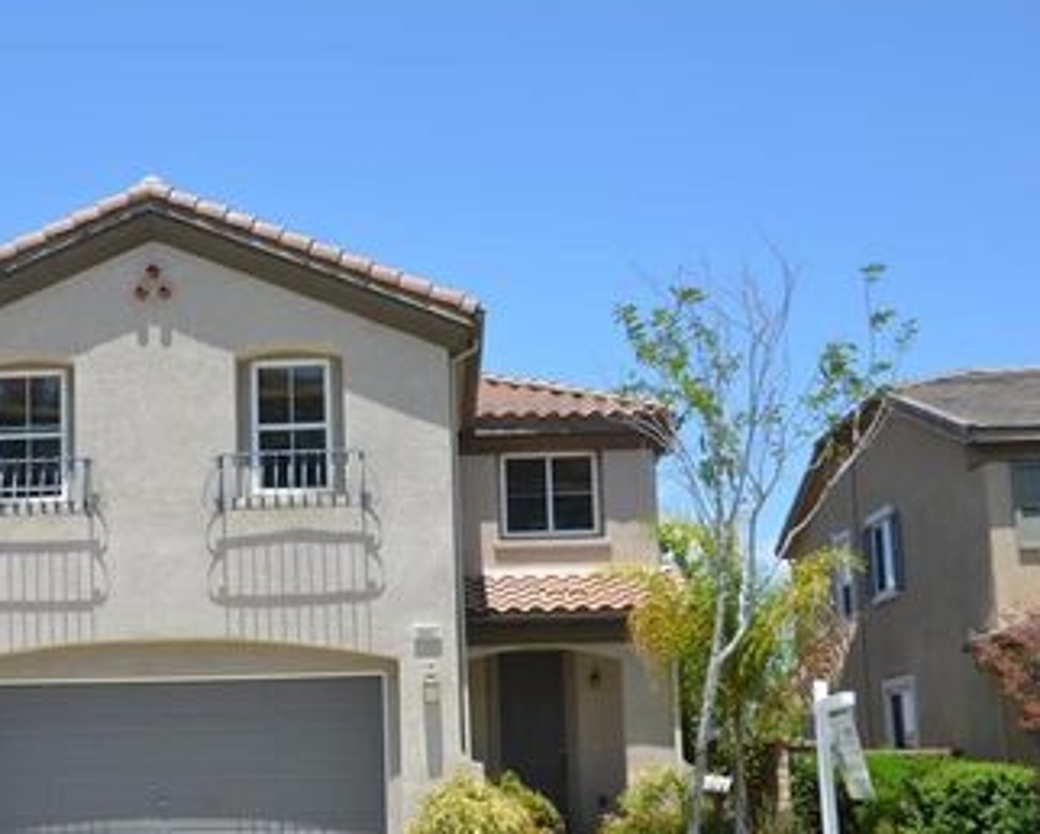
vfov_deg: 25.0
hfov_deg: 30.5
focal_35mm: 61
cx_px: 281
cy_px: 490
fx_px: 1879
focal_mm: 28
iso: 200
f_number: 9
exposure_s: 1/320
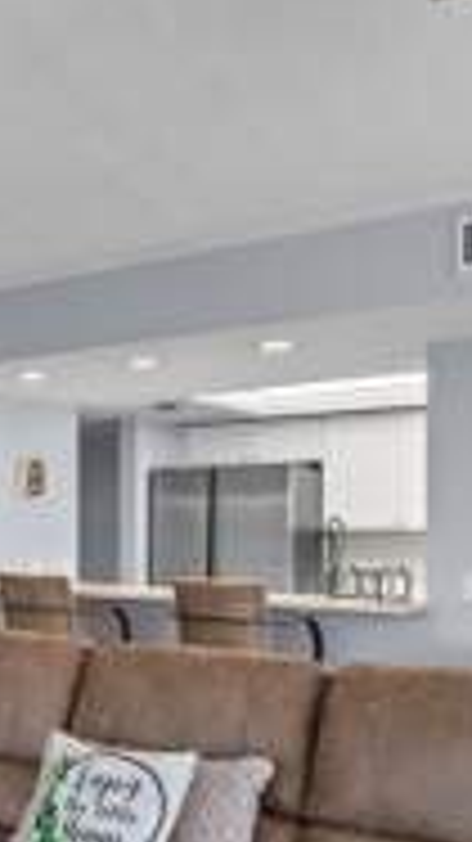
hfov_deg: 22.9
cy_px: 522
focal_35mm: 43
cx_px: -220
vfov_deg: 47.0
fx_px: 958
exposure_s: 1/40
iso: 400
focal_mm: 16
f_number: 8
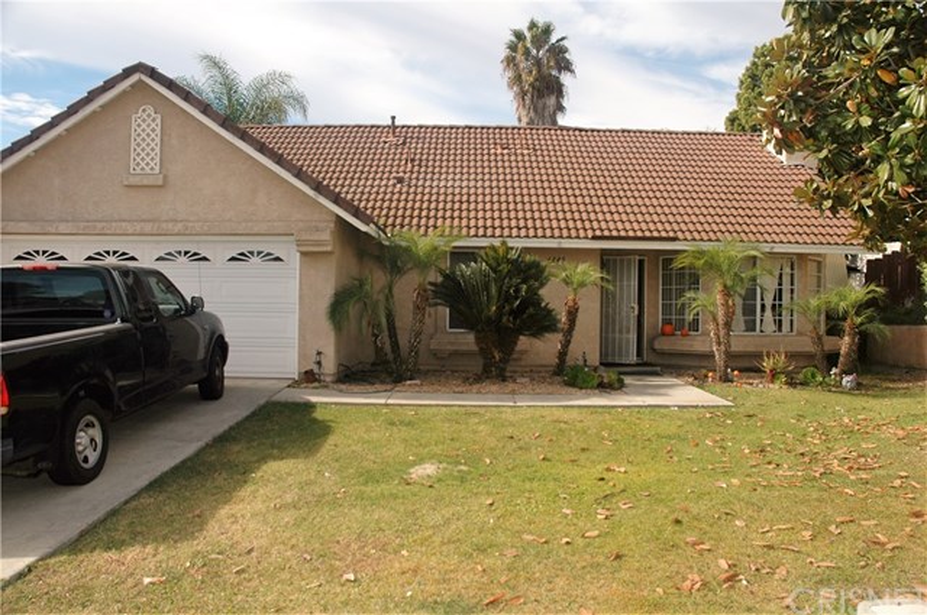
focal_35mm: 27
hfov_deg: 67.4
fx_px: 694
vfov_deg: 47.8
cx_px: 464
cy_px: 308
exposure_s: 1/500
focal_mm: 18
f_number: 6.3
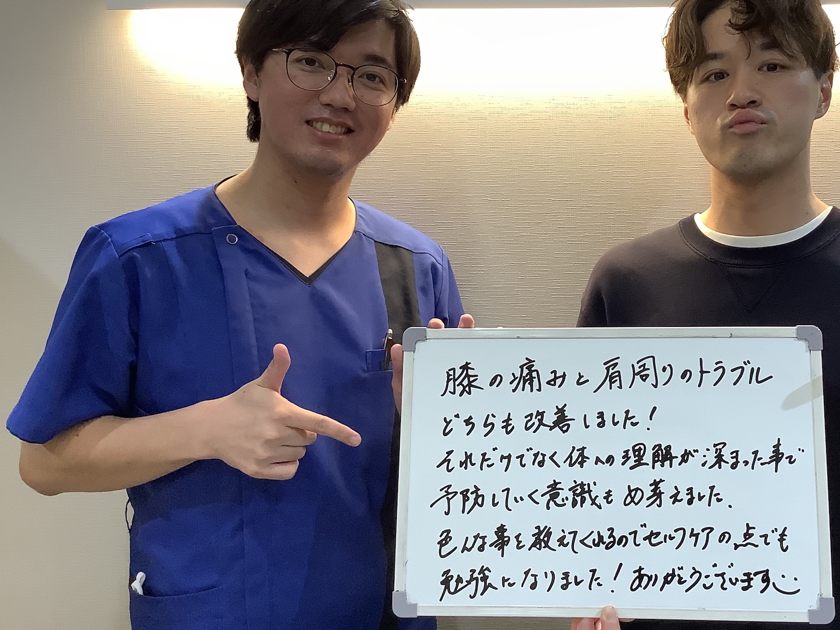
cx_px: 555
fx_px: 995
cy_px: 260
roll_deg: +0.9
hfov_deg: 45.1
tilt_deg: -7.1
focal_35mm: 41
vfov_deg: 35.0
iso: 125
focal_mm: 3.3
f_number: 2.4
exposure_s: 1/50
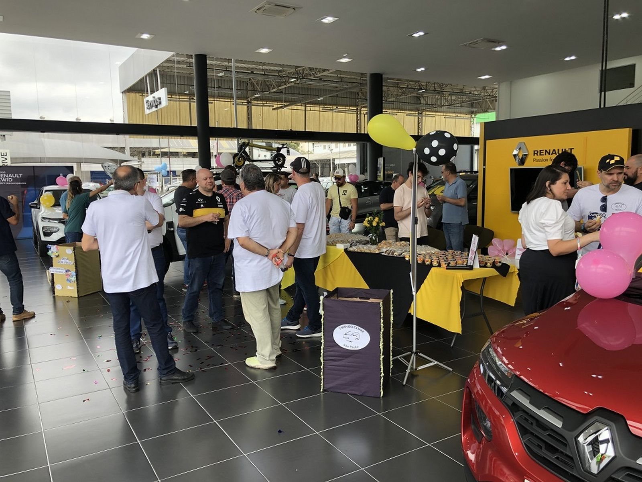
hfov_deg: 63.4
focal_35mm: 28
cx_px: 321
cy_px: 241
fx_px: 519
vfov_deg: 49.7
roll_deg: +0.8
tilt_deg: -8.8
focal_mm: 3.99
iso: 20
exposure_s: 1/284
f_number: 1.8
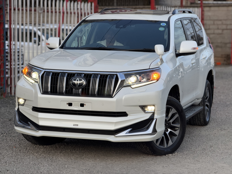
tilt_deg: -4.7
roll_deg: +0.2
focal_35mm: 100
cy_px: 87
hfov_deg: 19.6
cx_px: 116
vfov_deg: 14.8
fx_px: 670
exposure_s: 1/121
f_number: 2.8
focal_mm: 16.89
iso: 200
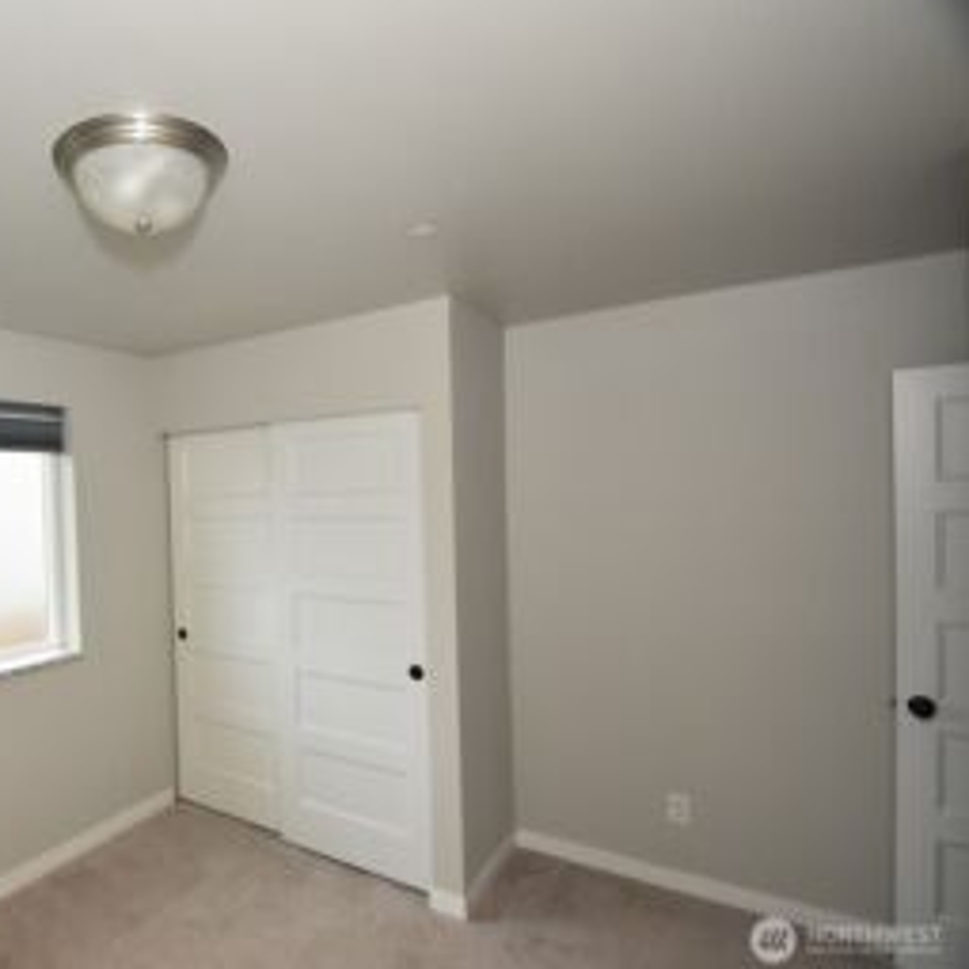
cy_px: 473
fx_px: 633
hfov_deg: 69.1
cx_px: 224
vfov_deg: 74.8
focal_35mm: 20
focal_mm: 10
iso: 1600
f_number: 4
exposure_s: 1/100
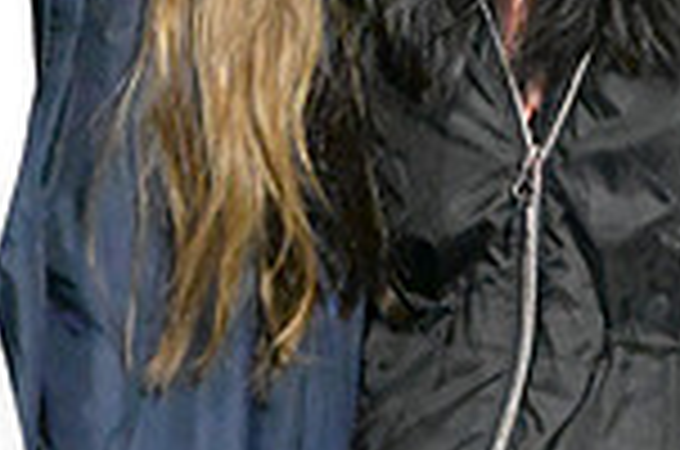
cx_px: 392
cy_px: -252
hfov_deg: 8.3
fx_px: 4712
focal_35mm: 250
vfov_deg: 5.4
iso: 51200
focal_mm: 65
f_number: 2.8
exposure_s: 1/8000
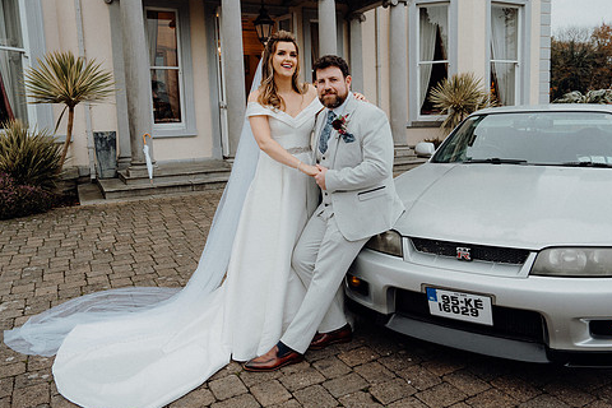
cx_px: 334
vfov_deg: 44.9
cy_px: 182
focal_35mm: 29
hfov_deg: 63.5
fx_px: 493
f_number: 3.5
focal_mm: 24
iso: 400
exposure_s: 1/200
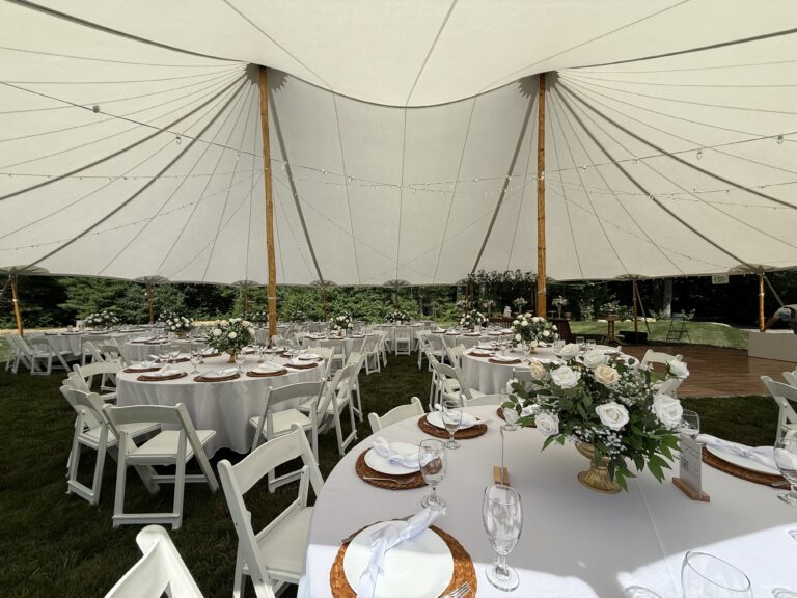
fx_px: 322
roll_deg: +3.5
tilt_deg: -1.9
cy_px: 299
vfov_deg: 85.7
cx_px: 398
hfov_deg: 102.1
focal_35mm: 14
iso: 50
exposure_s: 1/1795
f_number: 2.2
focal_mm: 2.22
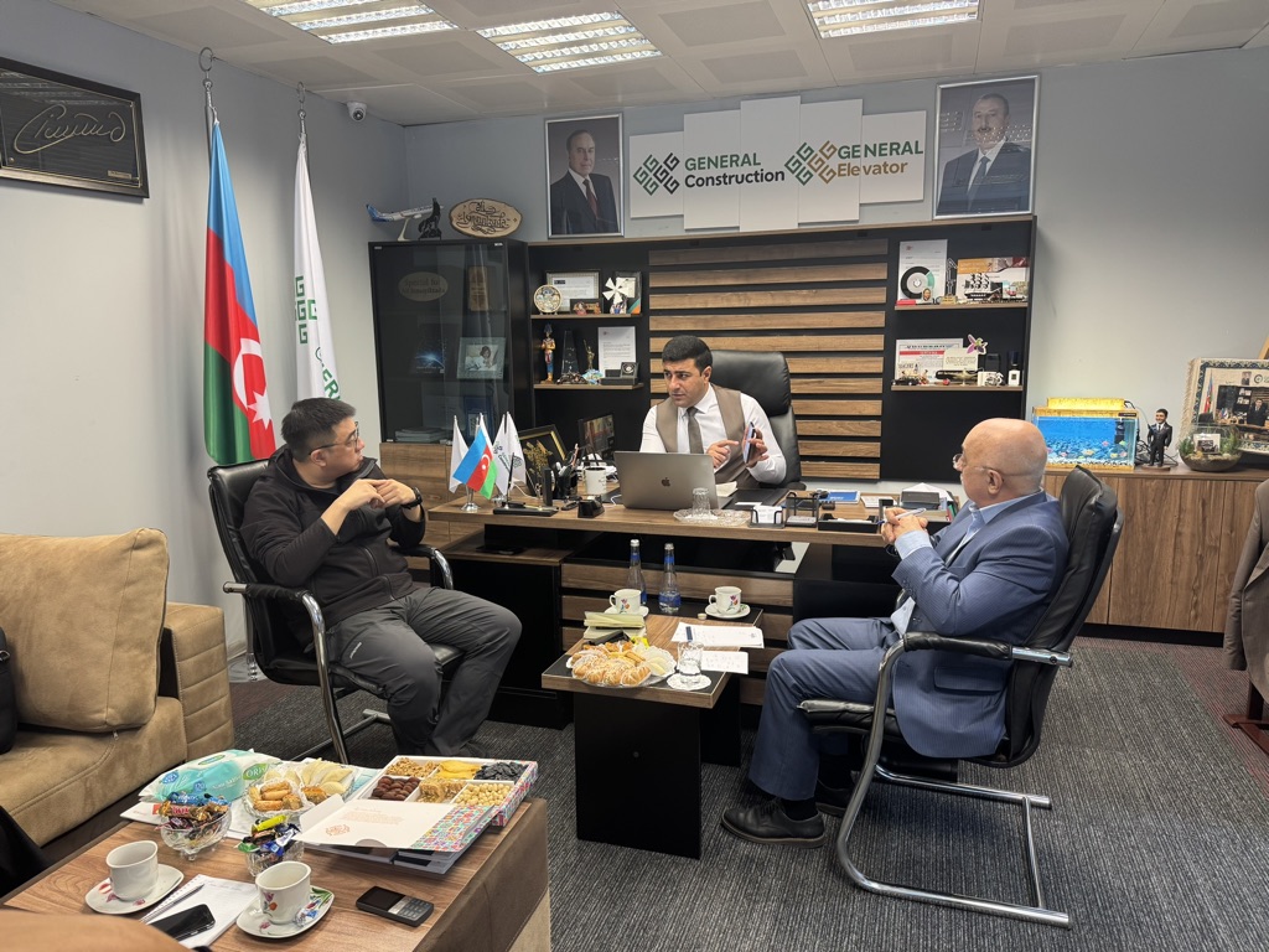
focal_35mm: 24
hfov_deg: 71.6
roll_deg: +1.3
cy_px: 476
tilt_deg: -9.7
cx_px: 634
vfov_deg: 56.8
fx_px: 880
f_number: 1.78
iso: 125
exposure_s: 1/50
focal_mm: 6.76
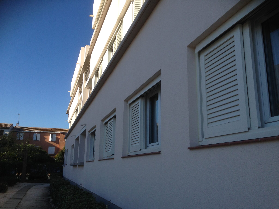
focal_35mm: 33
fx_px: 266
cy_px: 104
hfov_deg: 55.4
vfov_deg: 42.9
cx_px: 140
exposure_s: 1/1355
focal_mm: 4.12
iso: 50
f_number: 2.4
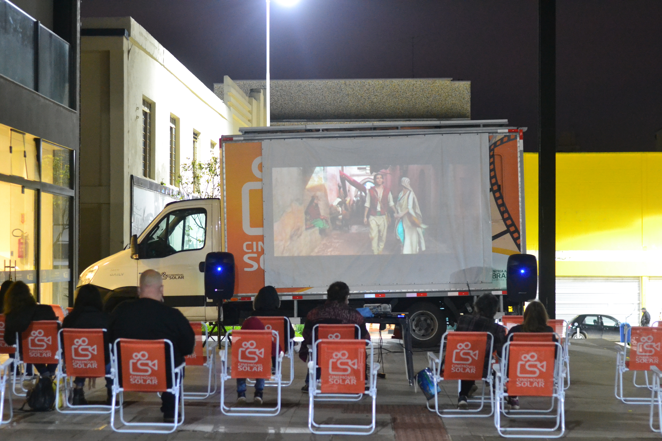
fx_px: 1379
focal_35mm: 75
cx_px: 331
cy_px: 220
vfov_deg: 18.2
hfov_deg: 27.0
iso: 3200
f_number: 2.5
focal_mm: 50
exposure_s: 1/80
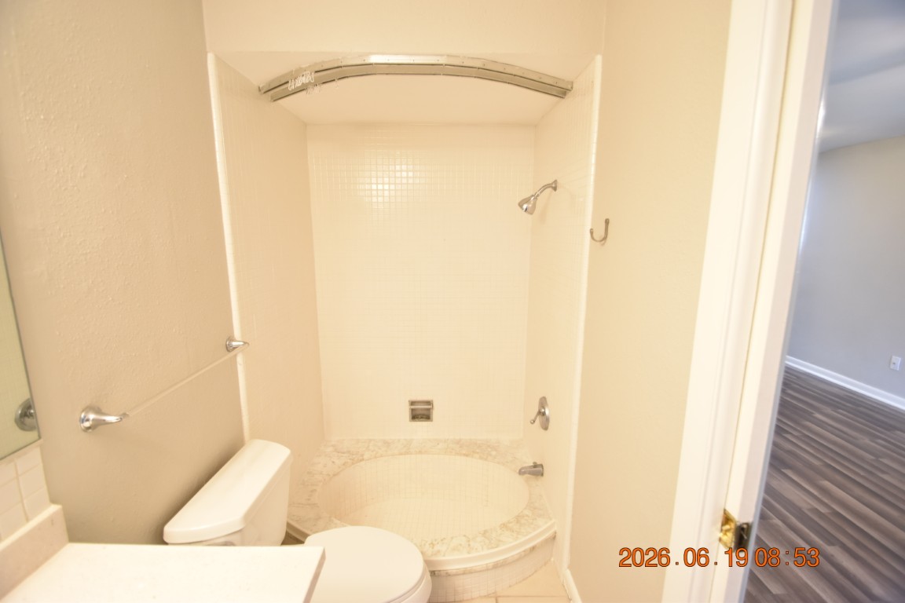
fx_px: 377
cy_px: 302
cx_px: 452
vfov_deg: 77.3
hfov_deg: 100.4
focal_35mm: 15
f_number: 3.5
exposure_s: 1/45
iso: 800
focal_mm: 10
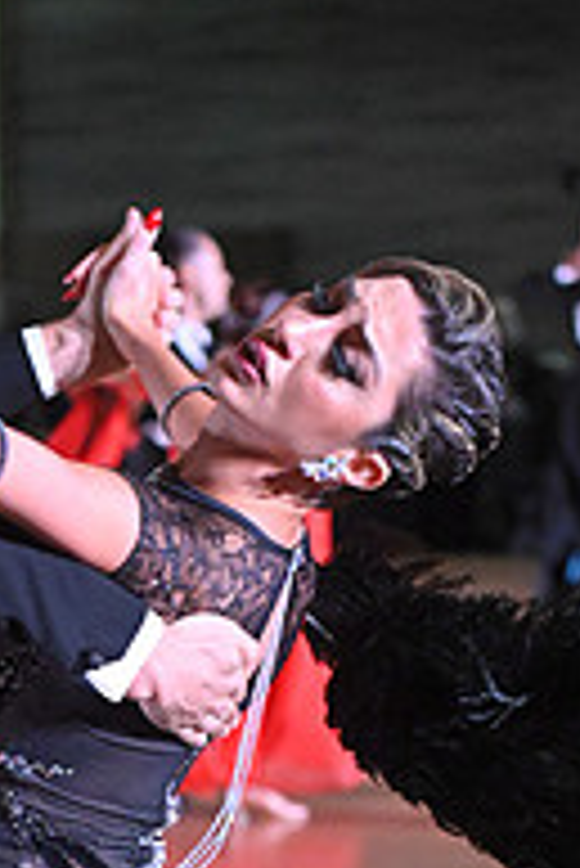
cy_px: 1169
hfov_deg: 5.3
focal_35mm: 258
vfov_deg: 7.9
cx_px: 25
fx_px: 6223
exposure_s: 1/400
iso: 5000
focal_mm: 86
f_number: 4
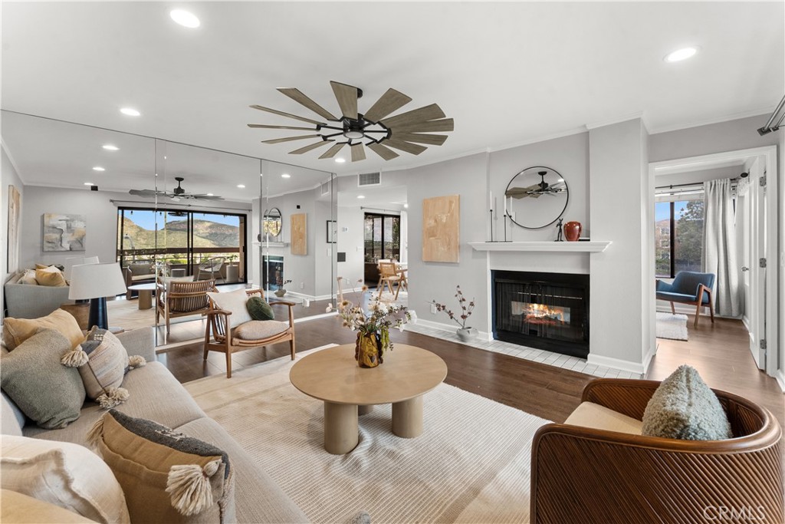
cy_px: 262
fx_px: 305
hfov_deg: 104.2
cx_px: 392
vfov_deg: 81.2
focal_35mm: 14
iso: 800
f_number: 10
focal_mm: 14
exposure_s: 1/8
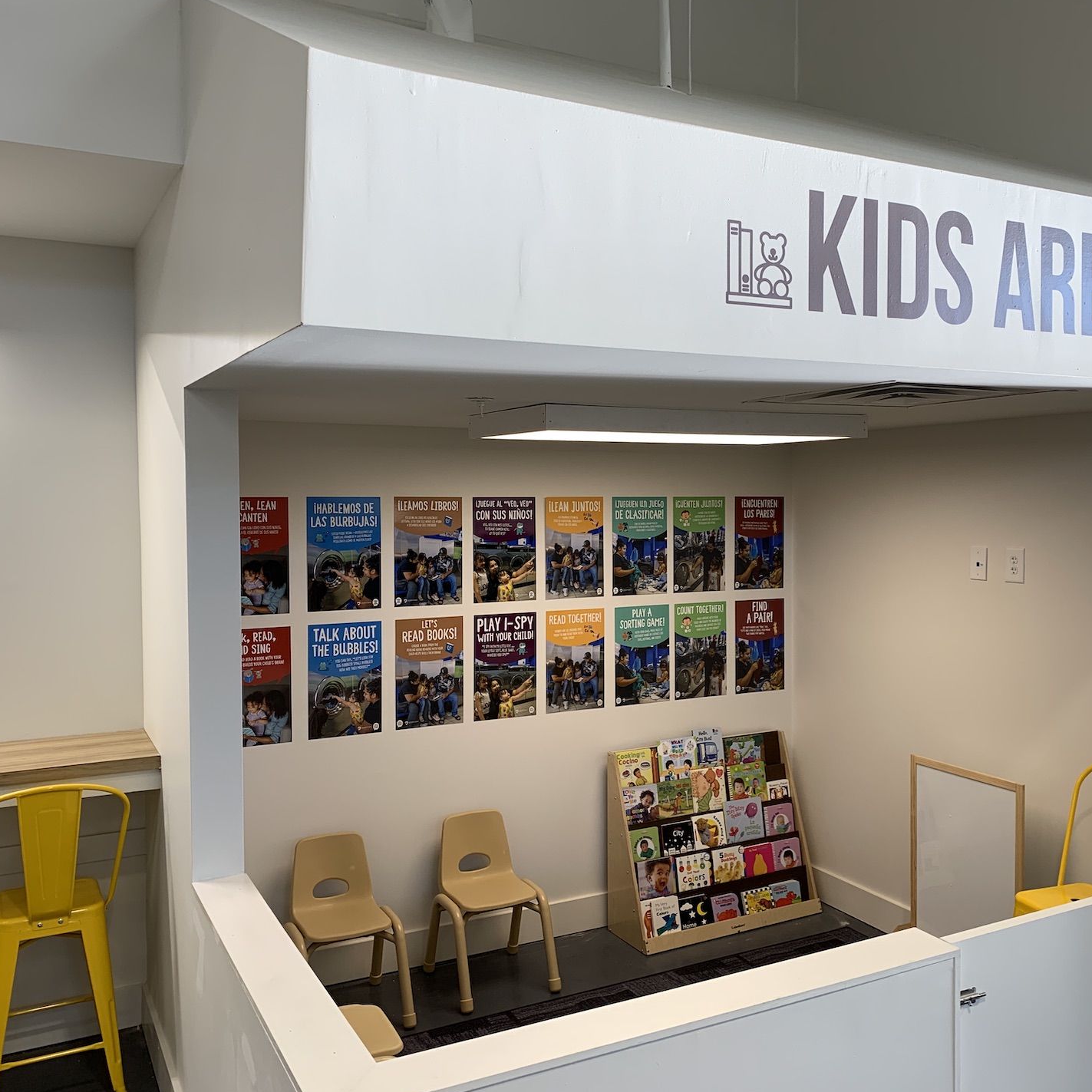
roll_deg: -0.7
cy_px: 548
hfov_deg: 52.4
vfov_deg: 52.5
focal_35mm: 31
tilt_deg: -2.3
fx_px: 1106
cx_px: 620
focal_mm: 4.25
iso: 32
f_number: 1.8
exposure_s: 1/120
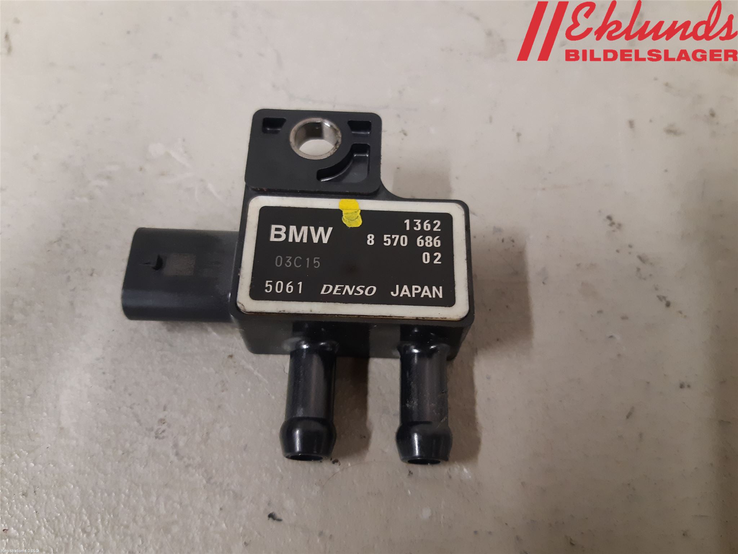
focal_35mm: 26
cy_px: 277
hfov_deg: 67.3
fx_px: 554
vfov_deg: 53.1
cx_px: 369
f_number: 1.7
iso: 250
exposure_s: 1/50
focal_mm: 3.93
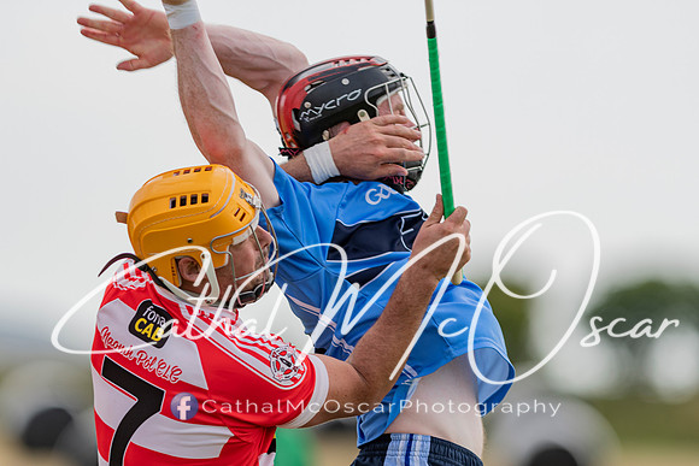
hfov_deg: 4.6
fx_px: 8739
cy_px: 233
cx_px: 350
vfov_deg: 3.1
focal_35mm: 450
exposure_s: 1/1250
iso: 100
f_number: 2.8
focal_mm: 300
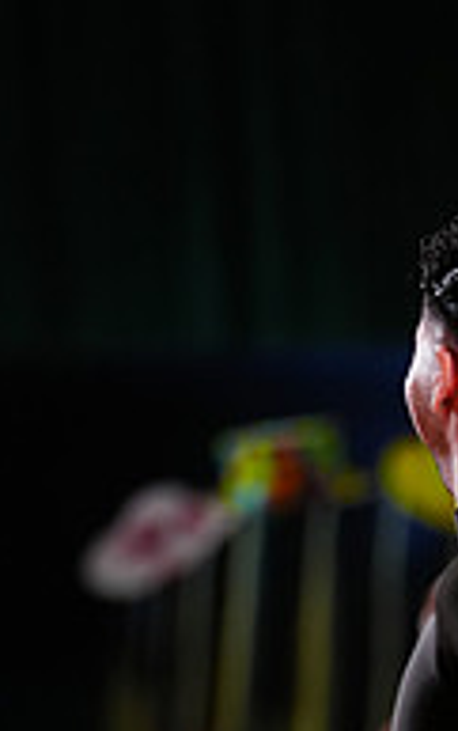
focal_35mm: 460
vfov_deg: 4.5
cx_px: 683
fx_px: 9166
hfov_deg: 2.9
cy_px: 1057
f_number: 2.8
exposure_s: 1/400
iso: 1250
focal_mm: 150
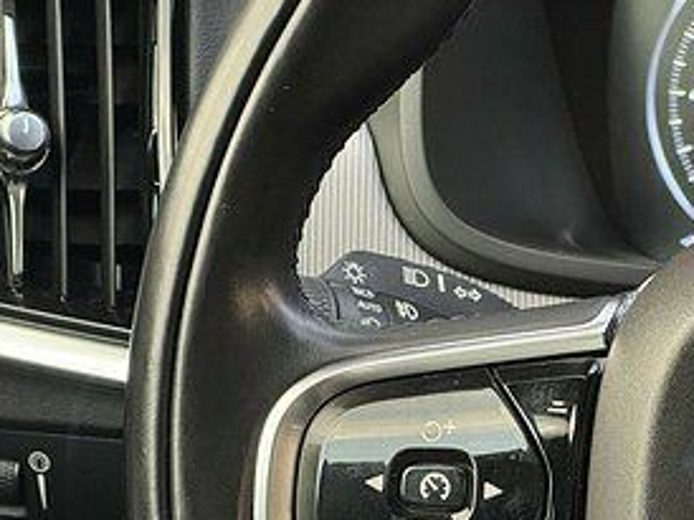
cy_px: 515
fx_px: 3085
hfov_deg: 12.8
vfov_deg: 9.6
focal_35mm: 154
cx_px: 426
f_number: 2.8
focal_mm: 9
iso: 500
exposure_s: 1/60
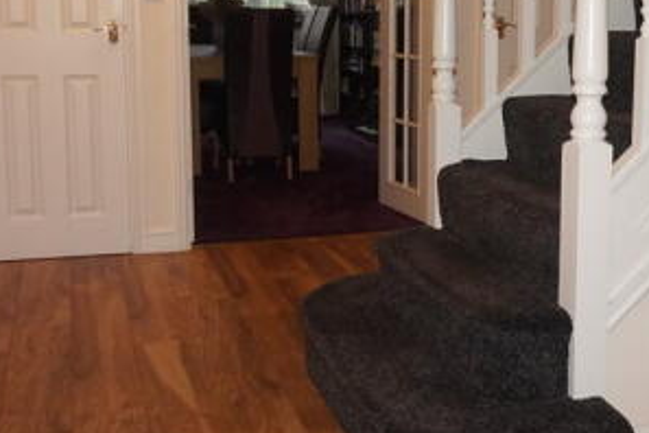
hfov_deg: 37.4
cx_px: 378
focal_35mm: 53
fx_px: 955
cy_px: 150
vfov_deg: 25.4
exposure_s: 1/160
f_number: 3.5
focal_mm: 16
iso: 800
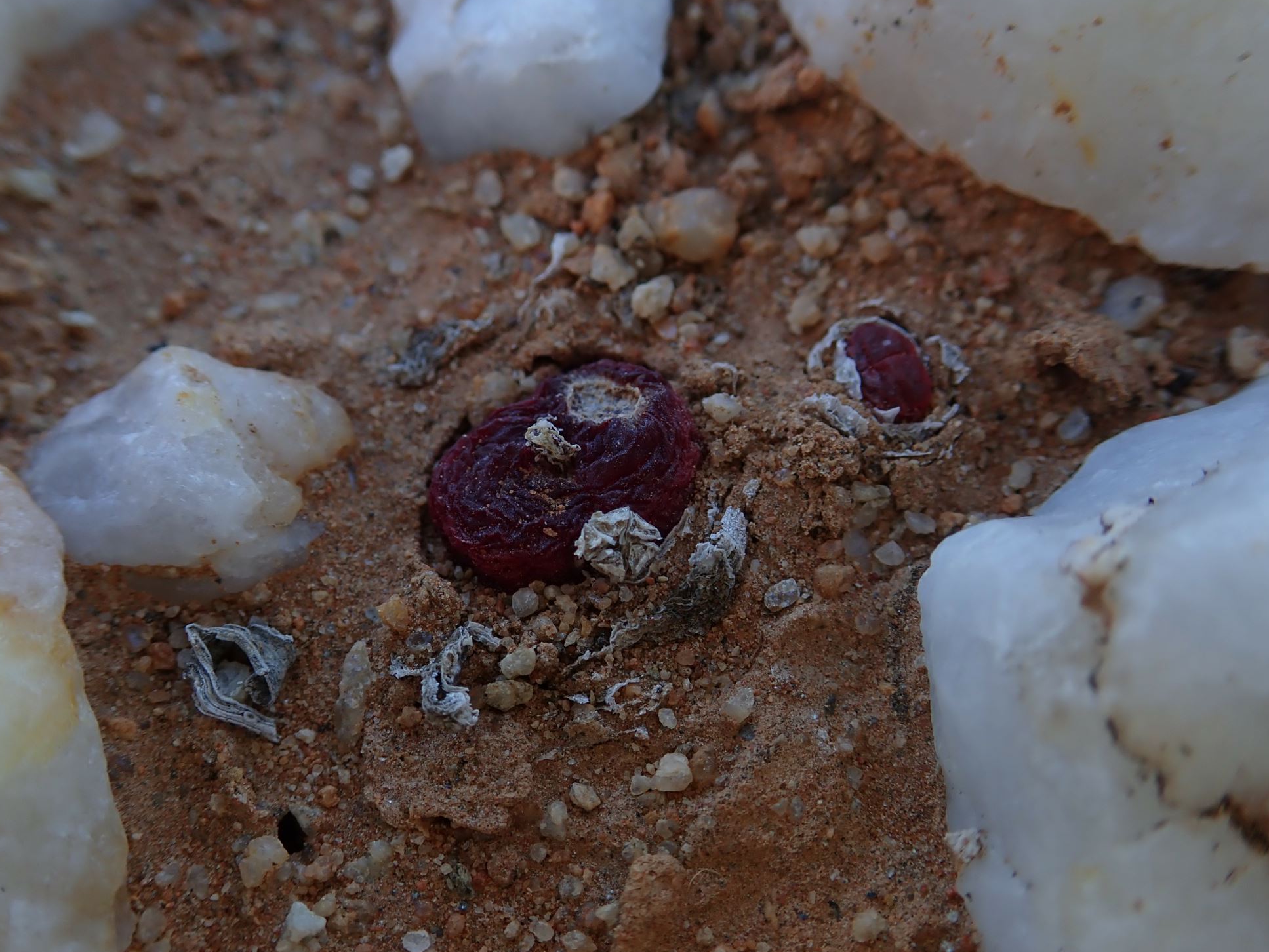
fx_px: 1137
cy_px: 473
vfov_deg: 45.5
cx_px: 619
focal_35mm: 31
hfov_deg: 58.3
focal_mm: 5.5
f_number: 3.2
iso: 100
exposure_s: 1/160
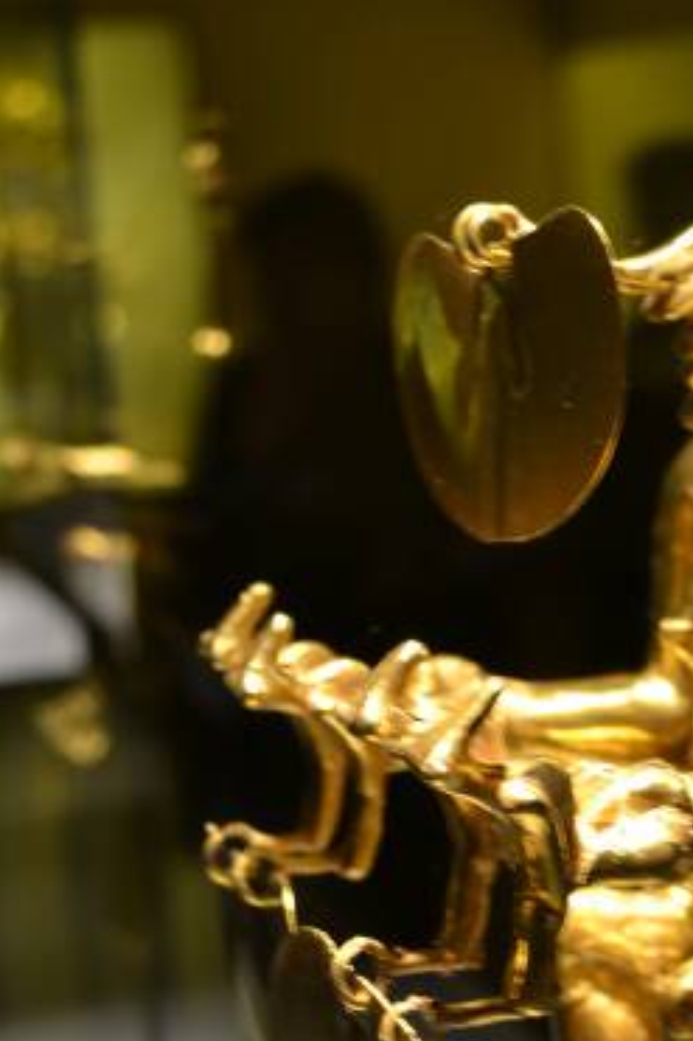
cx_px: 700
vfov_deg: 23.9
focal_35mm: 84
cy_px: 797
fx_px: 2428
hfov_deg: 15.9
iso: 100
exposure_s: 1/6
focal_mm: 26
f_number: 4.5
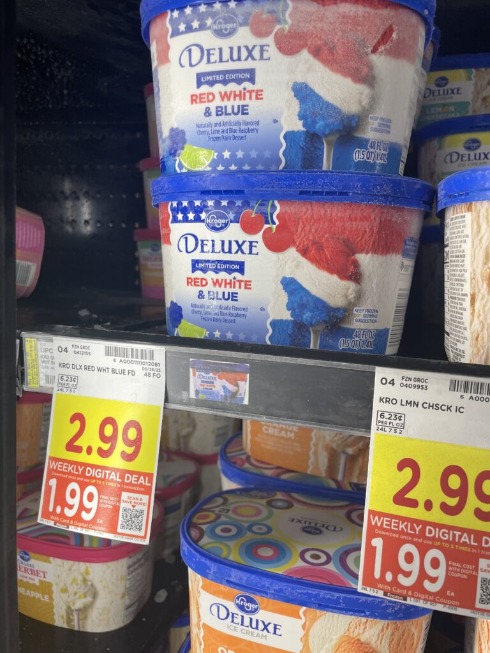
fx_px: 491
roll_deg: -2.7
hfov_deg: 53.1
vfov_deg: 67.3
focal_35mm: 26
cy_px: 326
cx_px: 245
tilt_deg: -5.5
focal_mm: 4.2
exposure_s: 1/120
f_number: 1.6
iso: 50
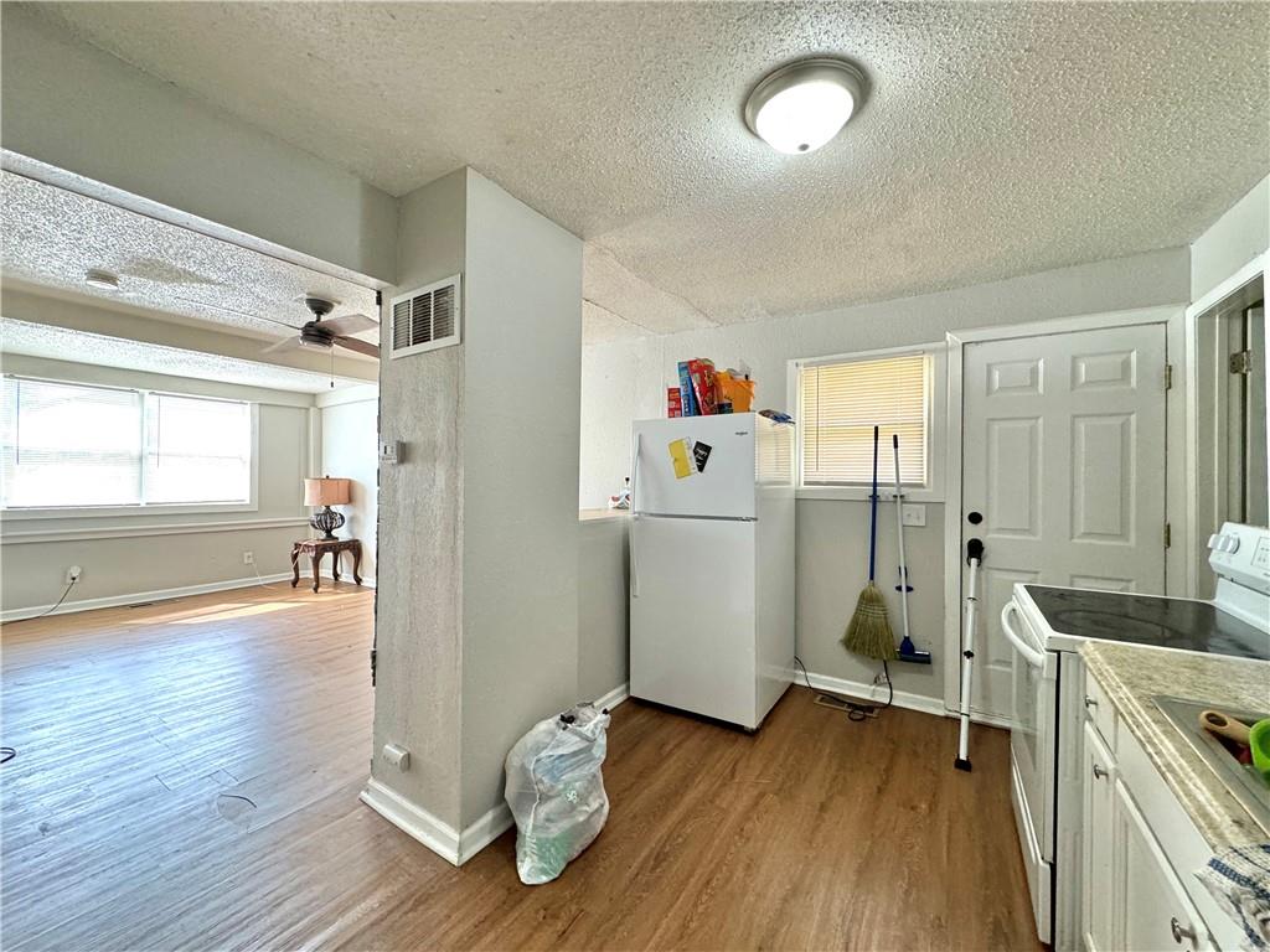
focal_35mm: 14
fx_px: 514
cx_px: 635
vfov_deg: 85.7
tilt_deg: +0.5
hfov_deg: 102.1
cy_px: 476
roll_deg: +0.0
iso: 250
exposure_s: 1/120
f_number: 2.2
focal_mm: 2.22
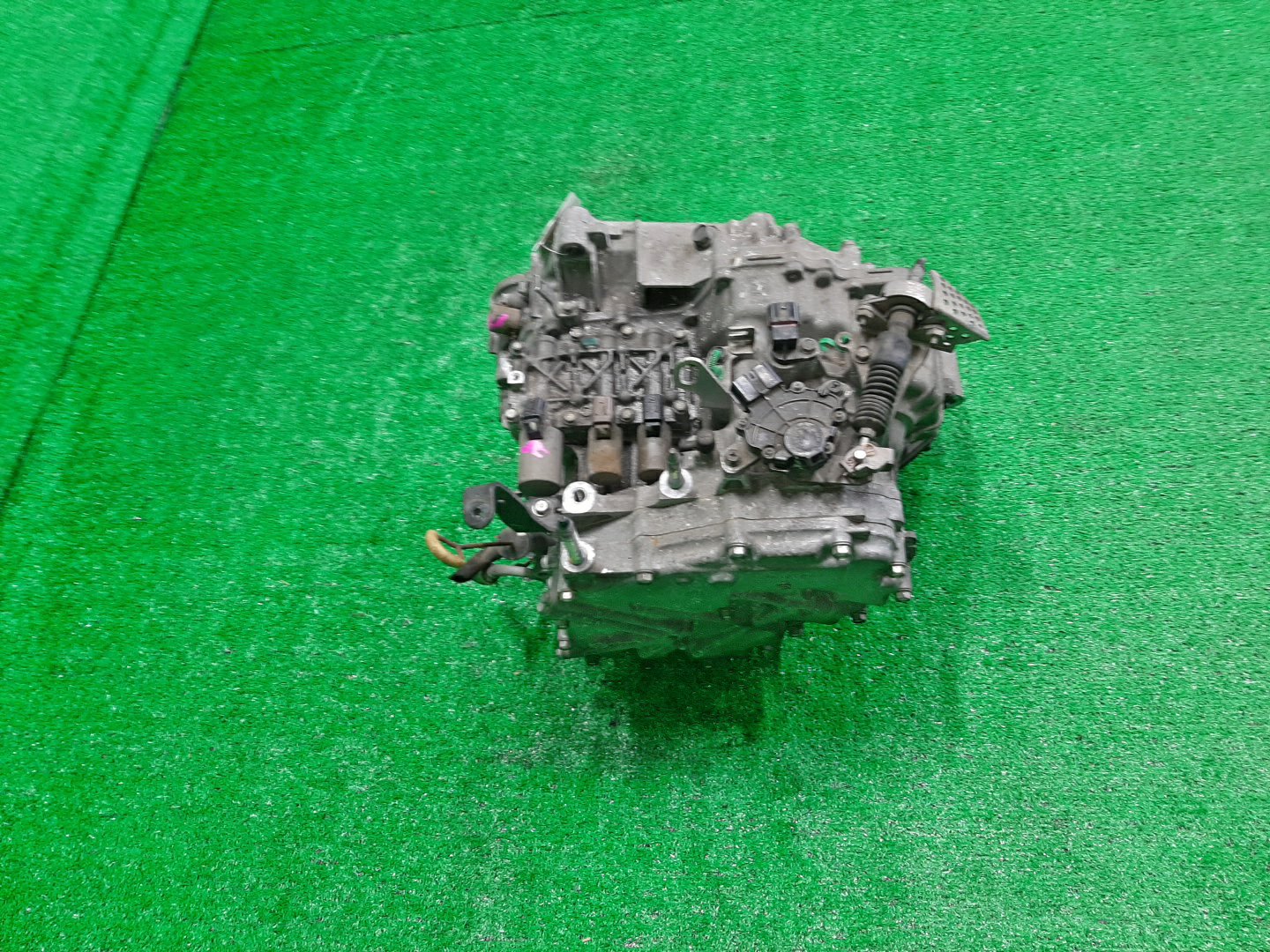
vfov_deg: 53.1
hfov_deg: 67.3
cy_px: 476
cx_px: 635
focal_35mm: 26
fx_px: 954
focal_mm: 3.93
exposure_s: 1/50
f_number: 1.7
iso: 123
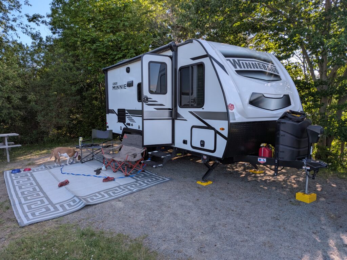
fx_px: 241
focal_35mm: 24
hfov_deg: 71.6
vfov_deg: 56.8
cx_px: 174
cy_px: 130
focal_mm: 4.53
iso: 24
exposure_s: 1/538
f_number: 1.7
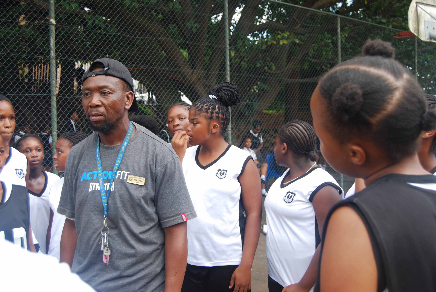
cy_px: 146
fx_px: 509
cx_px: 218
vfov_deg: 32.0
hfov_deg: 46.3
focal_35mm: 42
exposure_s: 1/100
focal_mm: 28
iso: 200
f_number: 5
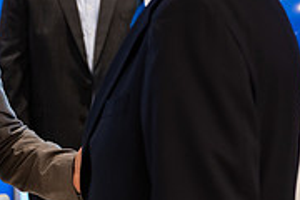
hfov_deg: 12.2
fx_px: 1383
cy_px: 78
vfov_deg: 8.3
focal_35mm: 166
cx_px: -25
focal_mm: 51
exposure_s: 1/200
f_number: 3.5
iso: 1250
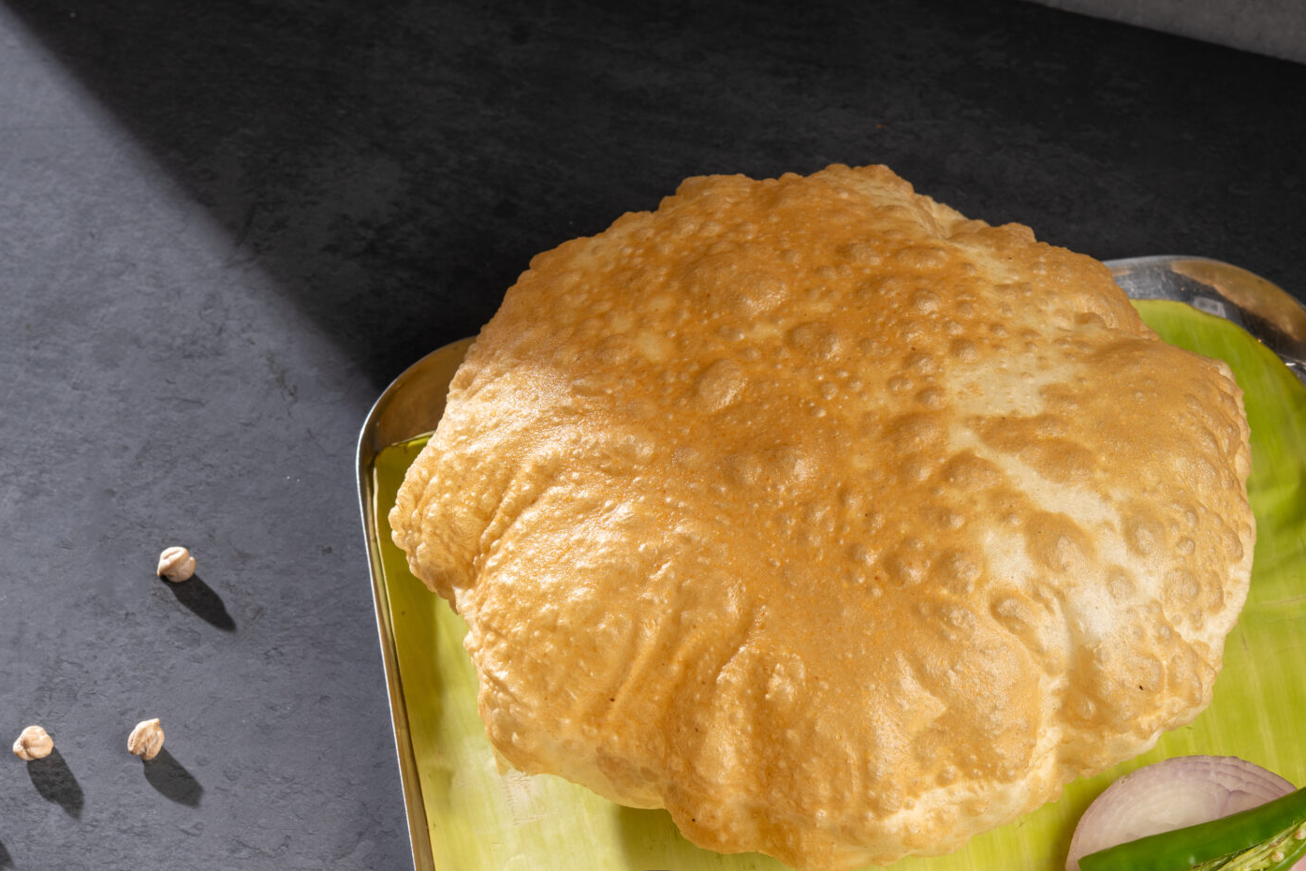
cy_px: 634
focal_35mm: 156
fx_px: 5659
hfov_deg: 13.1
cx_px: 1015
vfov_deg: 8.8
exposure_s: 1/160
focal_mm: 85
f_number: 8
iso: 64
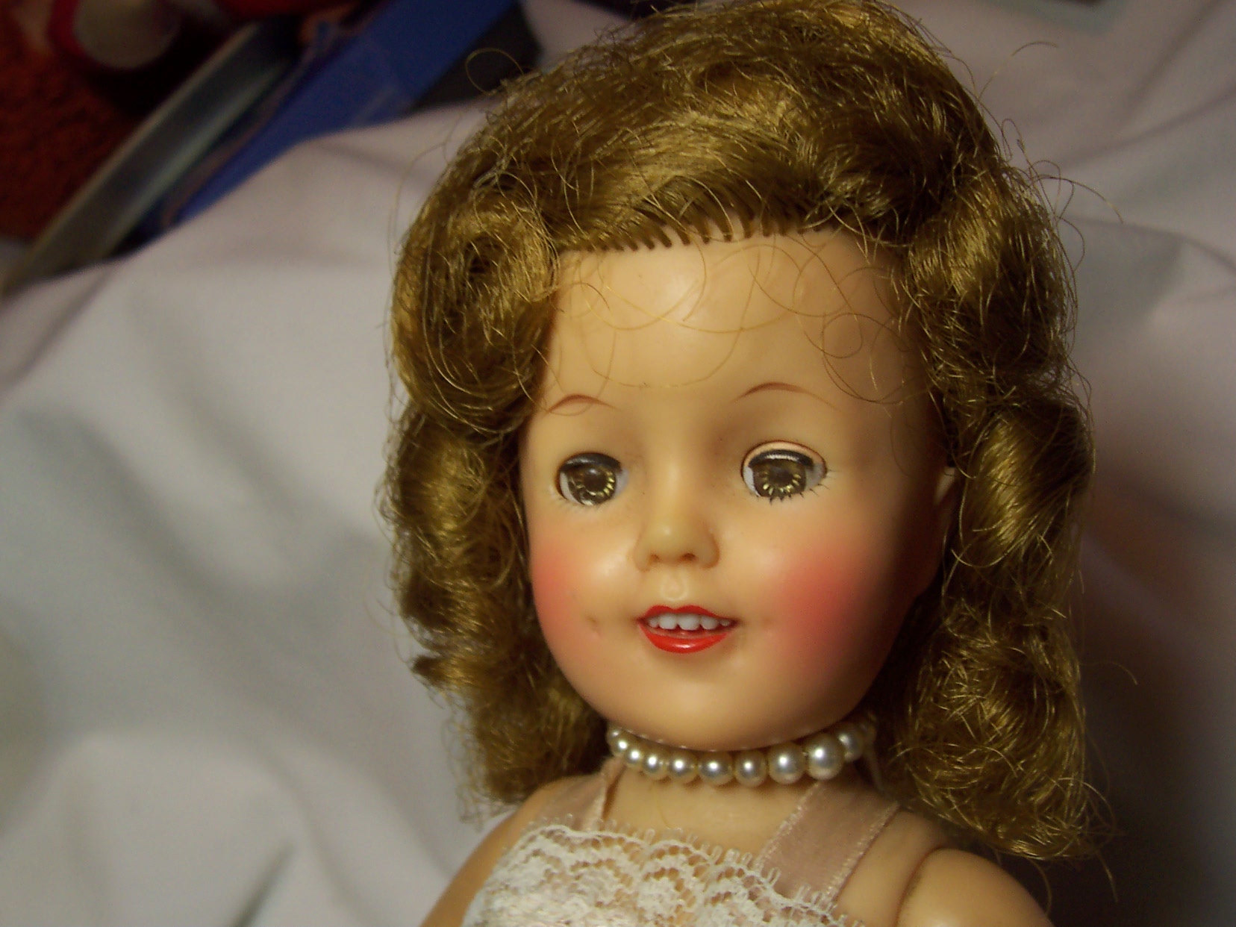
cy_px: 464
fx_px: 1321
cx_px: 618
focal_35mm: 37
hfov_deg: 50.1
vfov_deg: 38.7
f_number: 2.8
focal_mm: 5.6
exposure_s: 1/60
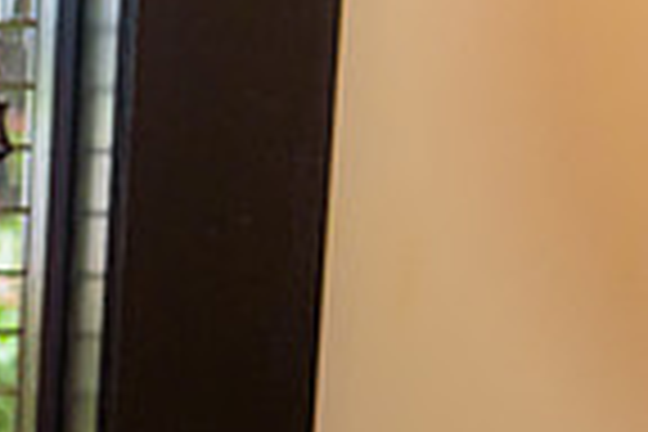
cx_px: -567
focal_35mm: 221
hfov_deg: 8.9
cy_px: 781
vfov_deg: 6.1
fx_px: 3978
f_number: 3.2
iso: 1600
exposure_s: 1/125
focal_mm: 55
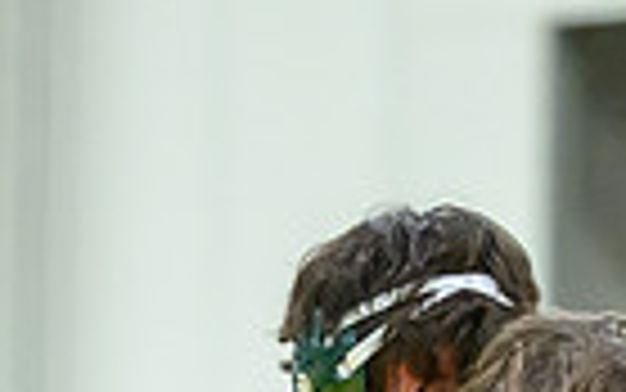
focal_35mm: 618
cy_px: 1009
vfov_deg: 2.1
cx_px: 350
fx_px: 10548
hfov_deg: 3.4
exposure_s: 1/800
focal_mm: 125
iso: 12800
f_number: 2.8
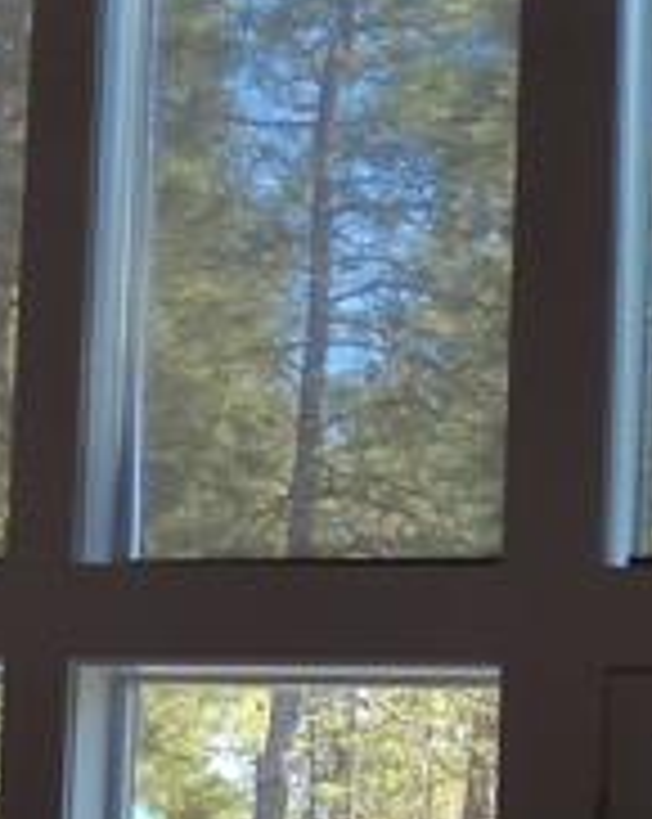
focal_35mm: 143
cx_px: 1192
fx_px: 3458
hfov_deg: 10.1
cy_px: 806
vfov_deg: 13.3
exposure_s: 1/160
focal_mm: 4.5
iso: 160
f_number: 2.8
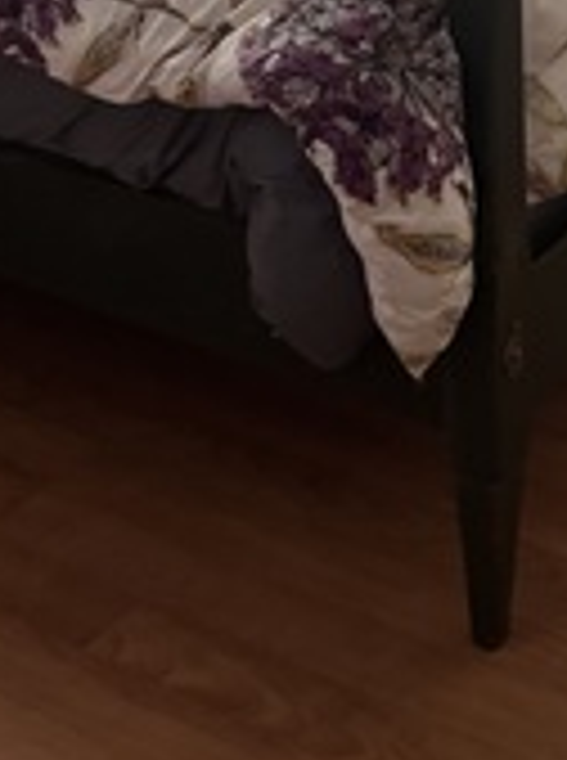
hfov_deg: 15.0
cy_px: -384
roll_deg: -1.2
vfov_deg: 18.3
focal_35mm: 95
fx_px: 2083
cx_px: 662
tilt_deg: -12.1
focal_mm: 6.76
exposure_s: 1/60
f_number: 1.78
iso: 500
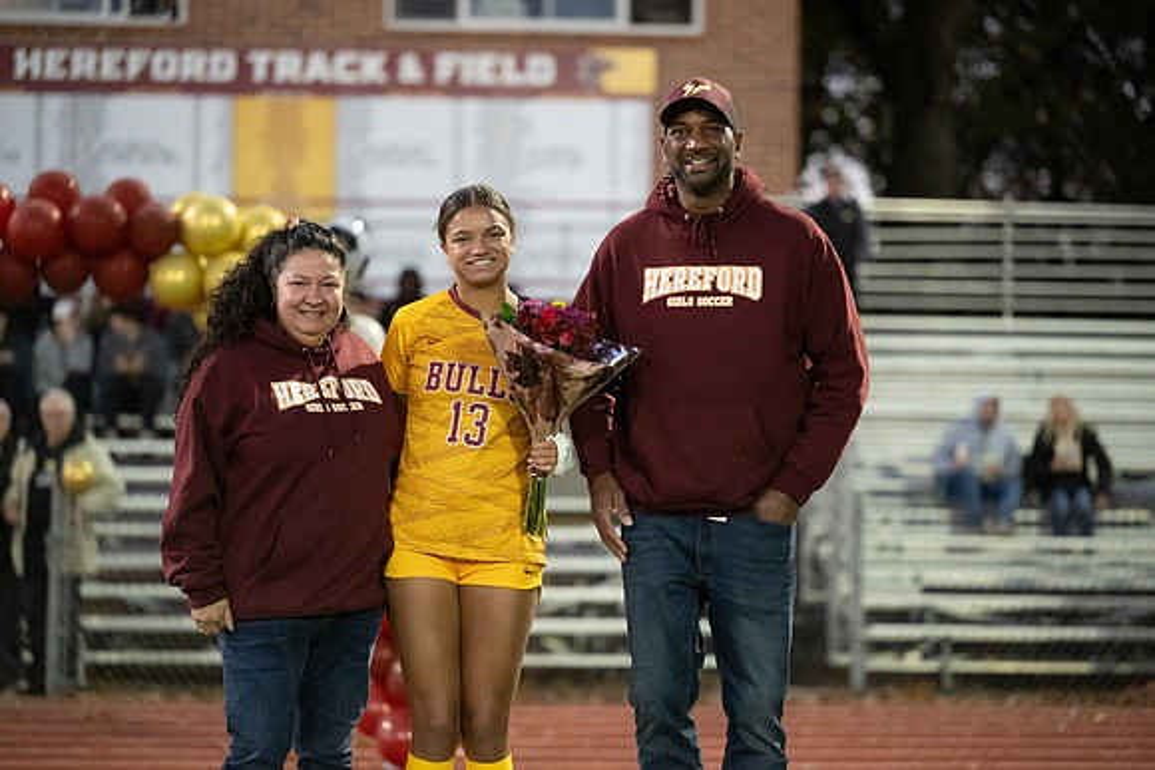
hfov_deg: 15.8
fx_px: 4172
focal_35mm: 130
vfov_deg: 10.6
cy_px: 385
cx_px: 578
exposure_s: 1/640
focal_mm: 130
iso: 11400
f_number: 2.8
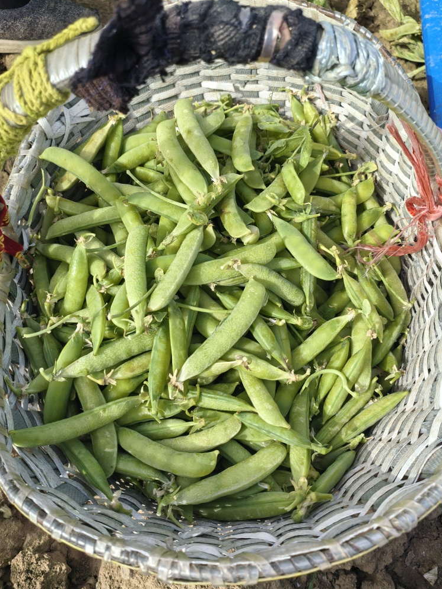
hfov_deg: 48.2
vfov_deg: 61.6
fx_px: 494
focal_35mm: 29
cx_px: 218
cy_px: 281
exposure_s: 1/2075
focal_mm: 5.52
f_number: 1.9
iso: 50
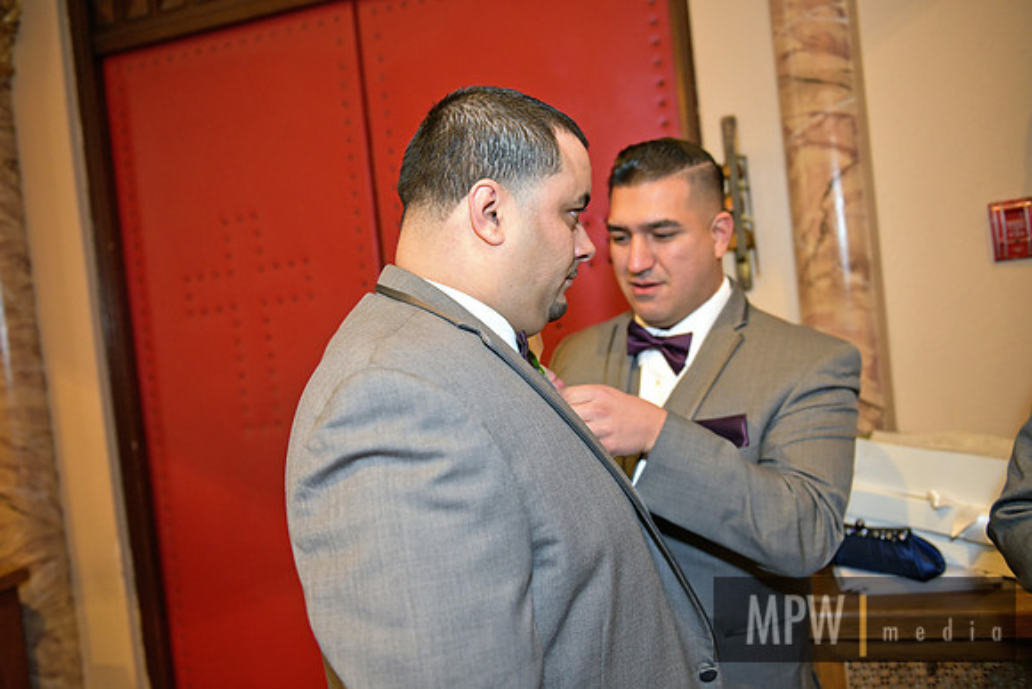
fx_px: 831
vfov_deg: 45.0
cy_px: 344
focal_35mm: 29
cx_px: 516
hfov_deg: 63.6
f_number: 2.8
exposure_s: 1/125
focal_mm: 29
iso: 2000
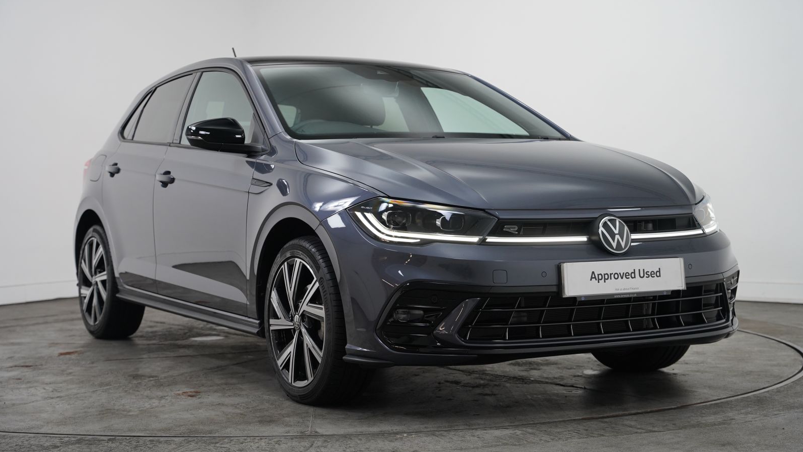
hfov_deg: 35.7
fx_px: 1246
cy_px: 194
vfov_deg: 20.5
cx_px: 404
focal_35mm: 59
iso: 1600
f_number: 4
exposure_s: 1/160
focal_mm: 55.5
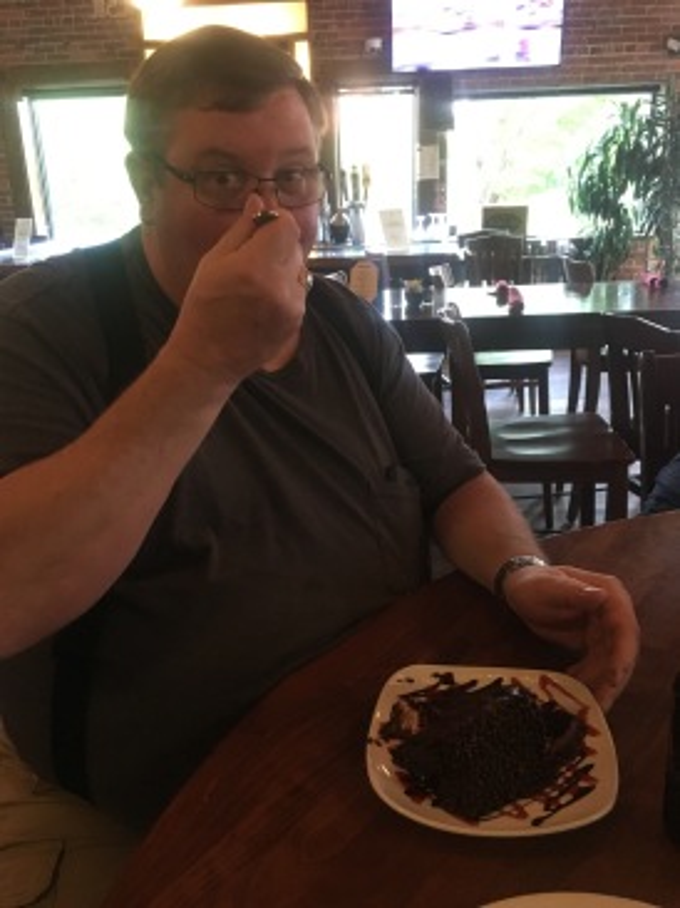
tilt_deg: -19.6
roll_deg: +3.1
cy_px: 454
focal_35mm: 29
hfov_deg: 48.2
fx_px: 760
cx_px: 340
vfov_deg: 61.7
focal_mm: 4.15
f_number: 2.2
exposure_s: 1/15
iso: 250
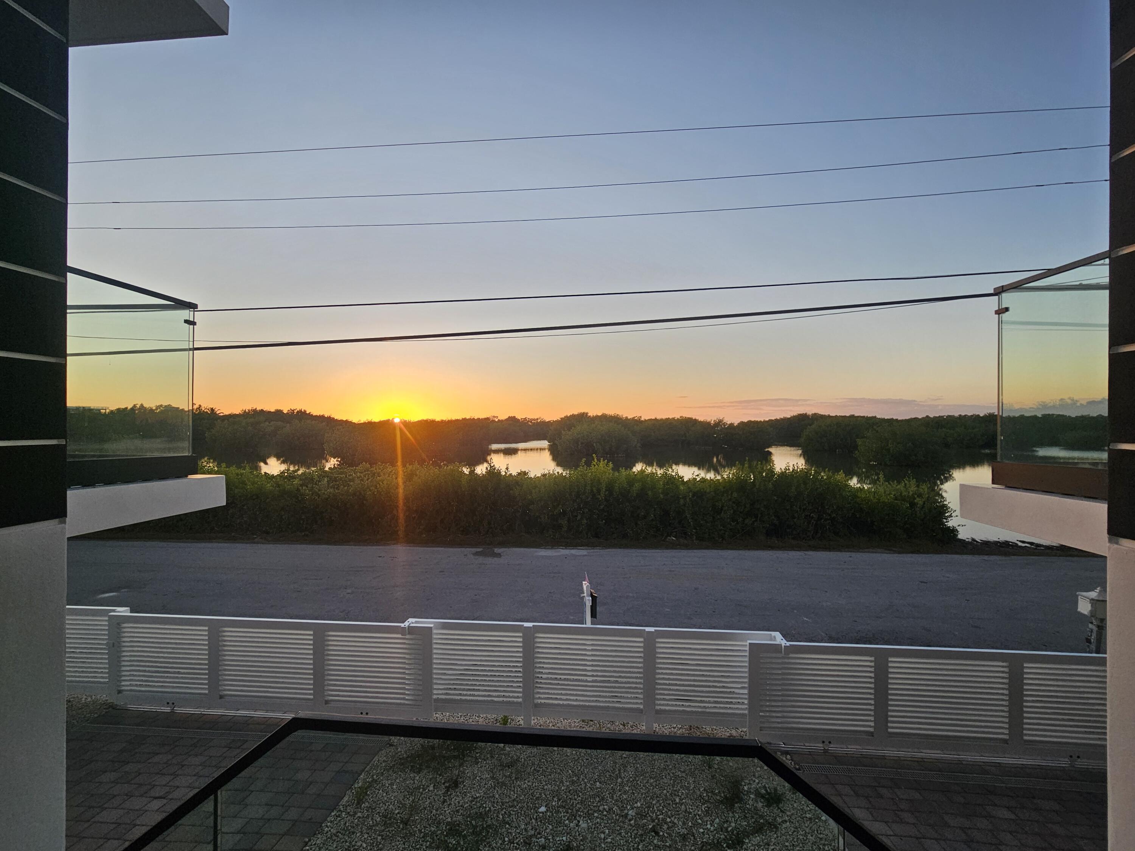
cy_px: 426
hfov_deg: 106.2
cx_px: 568
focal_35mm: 13
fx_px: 426
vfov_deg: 89.9
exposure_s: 1/385
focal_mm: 2.2
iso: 50
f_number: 2.2
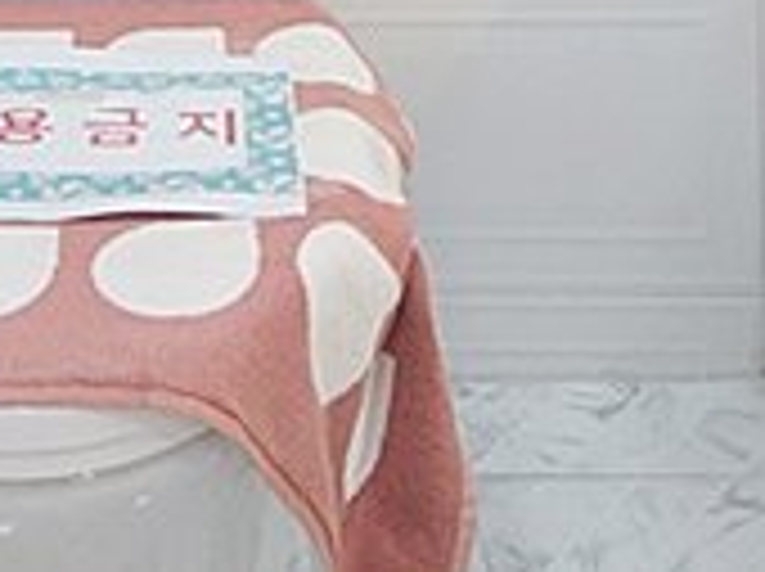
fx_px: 1501
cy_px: -617
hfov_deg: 27.9
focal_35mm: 68
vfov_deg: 16.0
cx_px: 130
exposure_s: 1/80
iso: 800
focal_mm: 10
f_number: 5.6
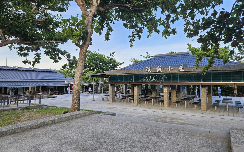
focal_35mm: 25
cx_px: 123
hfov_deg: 72.6
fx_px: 166
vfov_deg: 49.3
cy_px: 74
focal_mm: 5.4
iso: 64
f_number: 1.8
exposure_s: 1/180
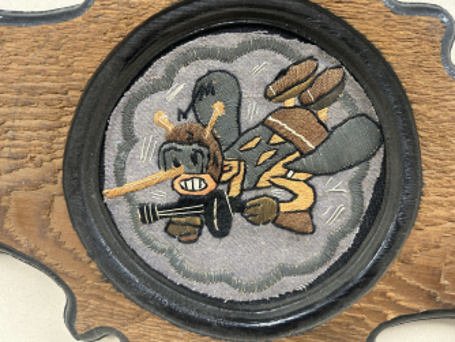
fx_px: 368
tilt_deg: -10.1
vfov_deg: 49.8
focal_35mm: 28
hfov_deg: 63.3
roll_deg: +1.3
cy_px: 168
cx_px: 244
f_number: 1.5
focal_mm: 5.7
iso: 125
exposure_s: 1/60
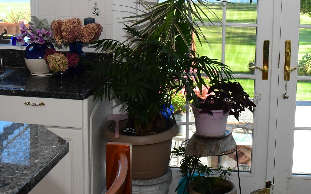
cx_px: 138
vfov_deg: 20.0
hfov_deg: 32.0
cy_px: 29
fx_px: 542
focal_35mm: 64
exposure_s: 1/160
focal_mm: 18
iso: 2000
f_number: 9
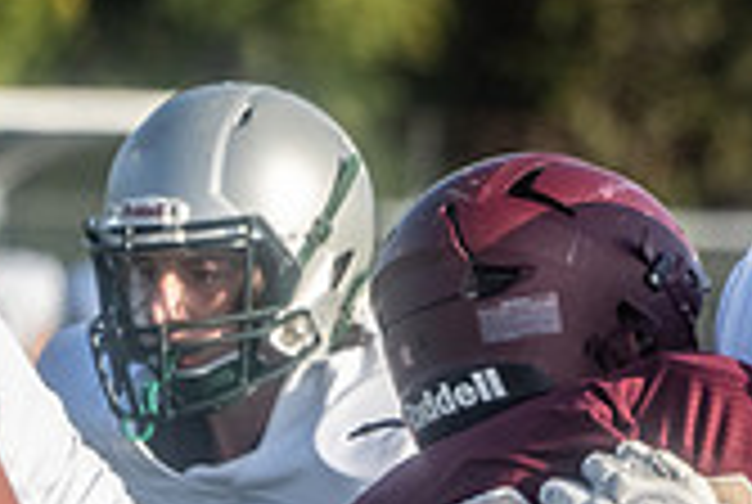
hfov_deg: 1.7
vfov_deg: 1.1
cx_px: 1274
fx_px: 25990
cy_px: 844
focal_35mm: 1242
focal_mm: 358
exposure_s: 1/1250
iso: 640
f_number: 8
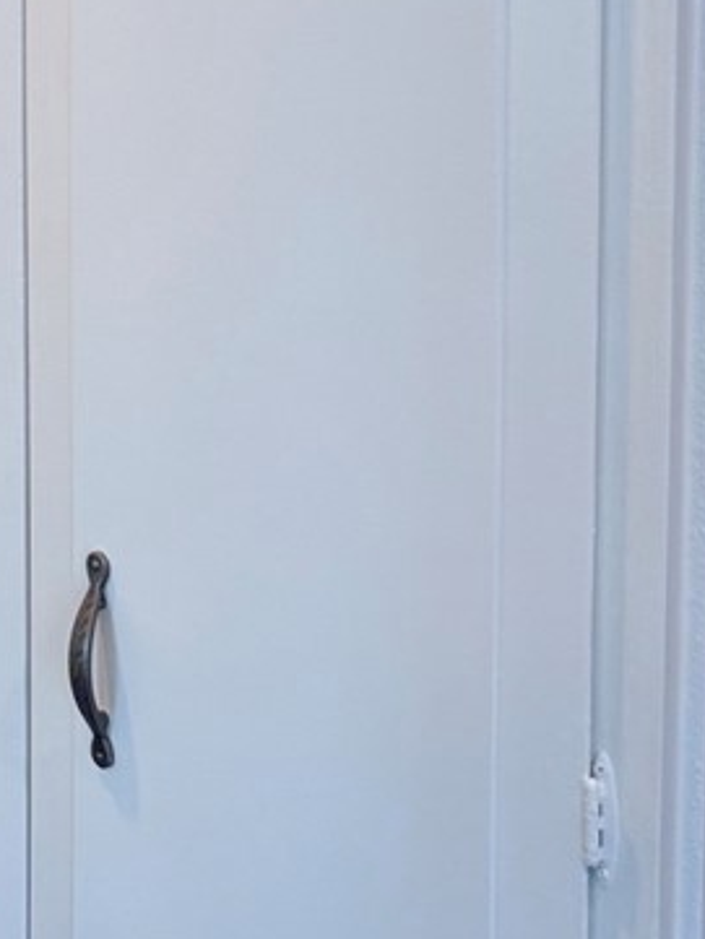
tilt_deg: -2.6
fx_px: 1845
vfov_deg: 27.0
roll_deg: -0.1
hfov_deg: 19.4
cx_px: -286
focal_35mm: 68
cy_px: 8
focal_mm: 6.76
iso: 100
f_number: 1.78
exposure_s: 1/120
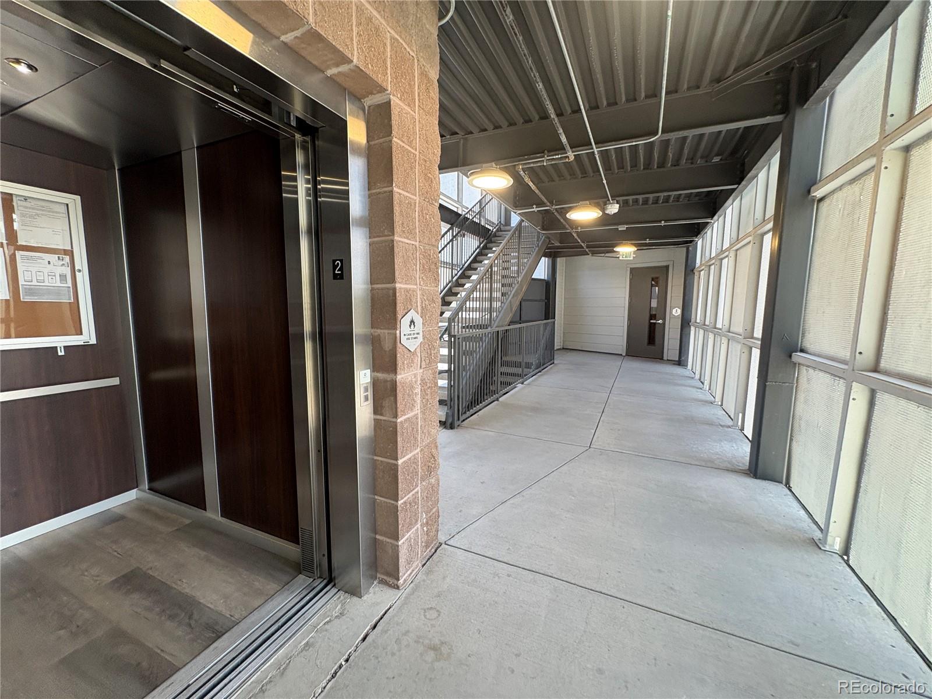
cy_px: 350
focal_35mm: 14
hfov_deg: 102.1
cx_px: 466
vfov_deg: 85.7
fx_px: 377
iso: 100
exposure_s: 1/120
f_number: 2.2
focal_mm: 2.22
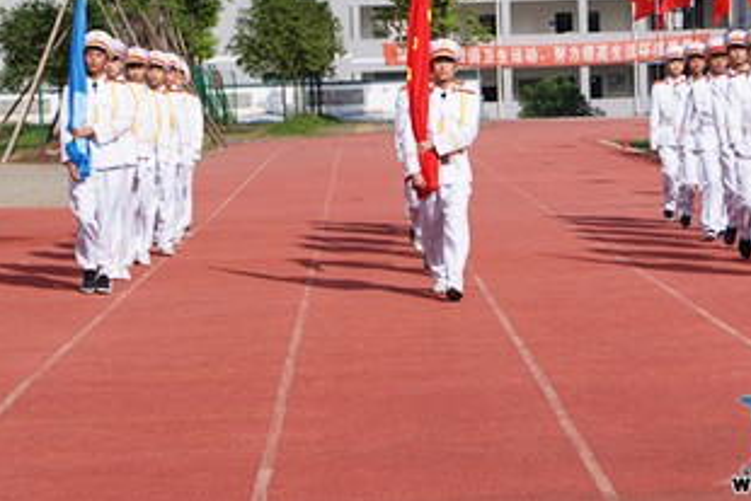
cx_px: 446
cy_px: 102
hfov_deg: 16.9
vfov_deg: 11.3
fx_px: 2525
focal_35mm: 121
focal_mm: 50
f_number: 7.1
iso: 100
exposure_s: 1/800
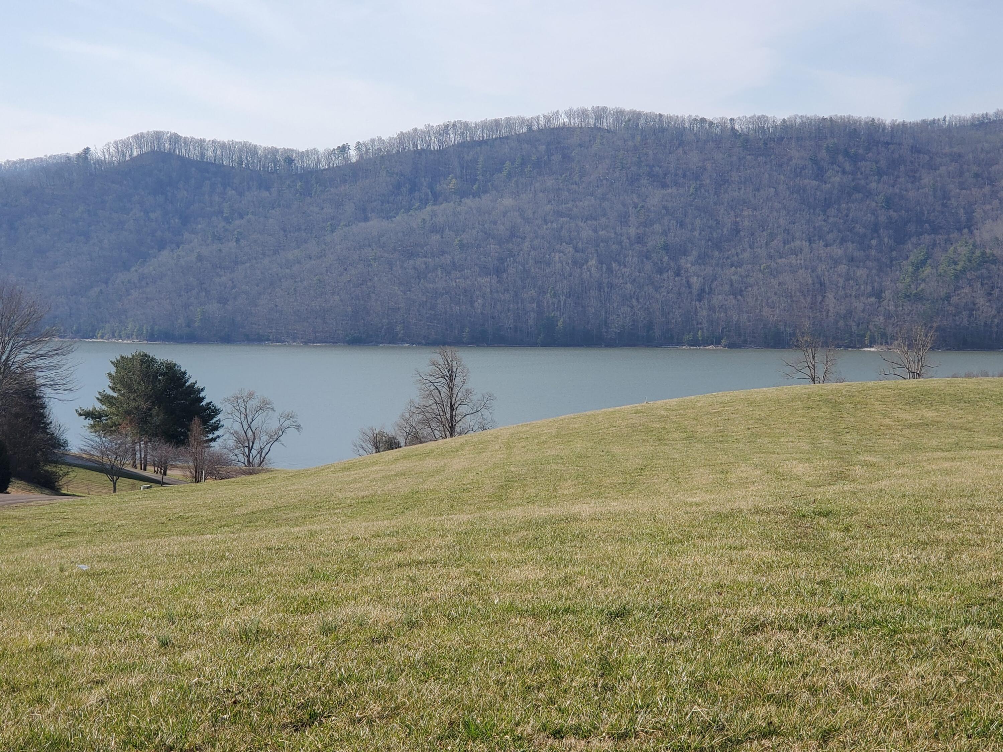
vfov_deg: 28.0
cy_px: 376
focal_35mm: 52
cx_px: 502
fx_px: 1507
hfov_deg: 36.8
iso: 50
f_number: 2.4
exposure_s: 1/634
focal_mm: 6
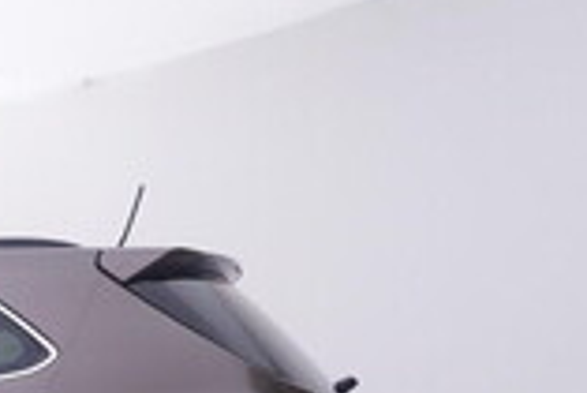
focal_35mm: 79
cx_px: -406
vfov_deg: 16.0
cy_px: 575
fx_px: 1285
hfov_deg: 20.2
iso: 200
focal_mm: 15
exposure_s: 1/80
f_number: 5
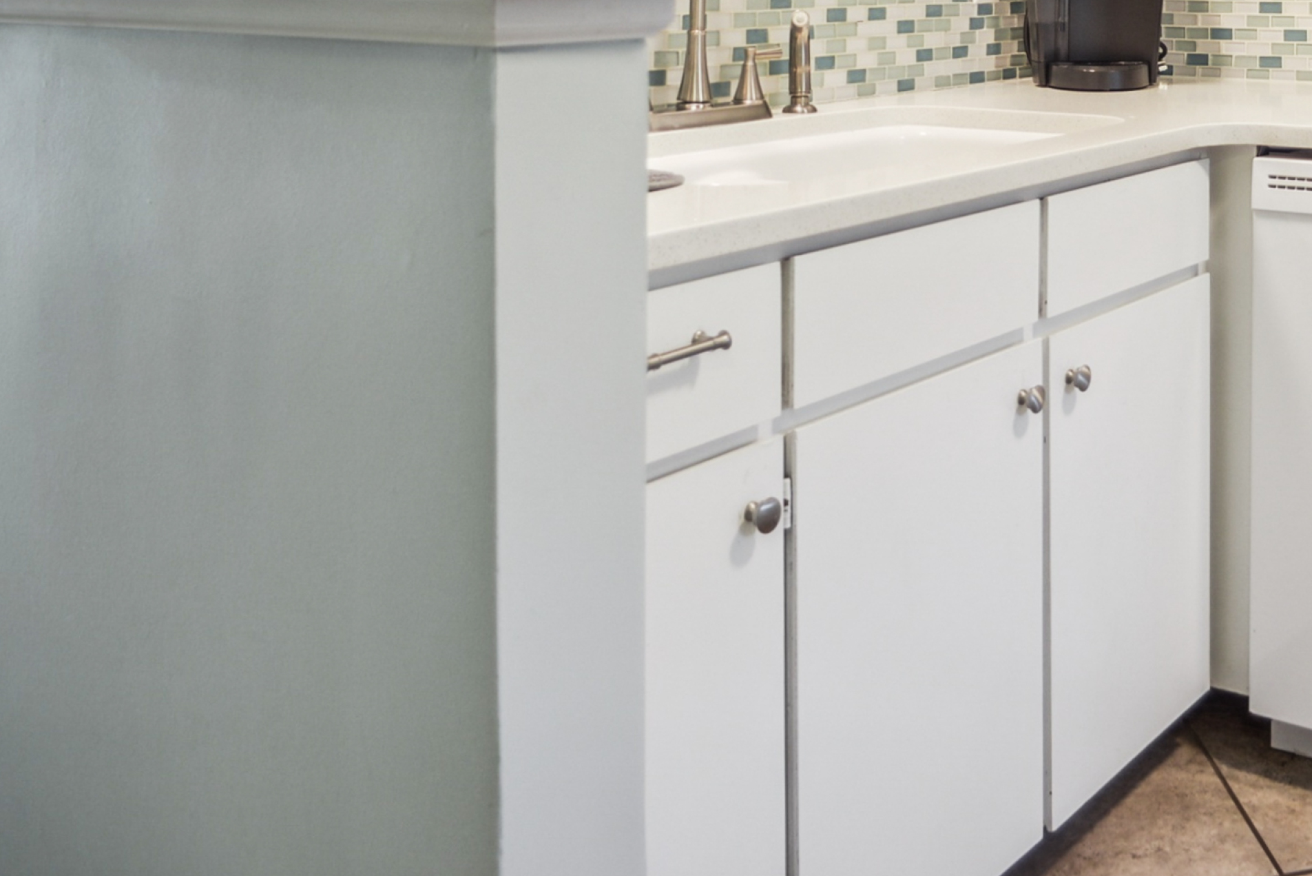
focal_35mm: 42
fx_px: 1531
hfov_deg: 42.1
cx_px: 1216
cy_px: 5
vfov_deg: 29.8
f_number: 4
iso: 400
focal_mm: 20
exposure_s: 1/60
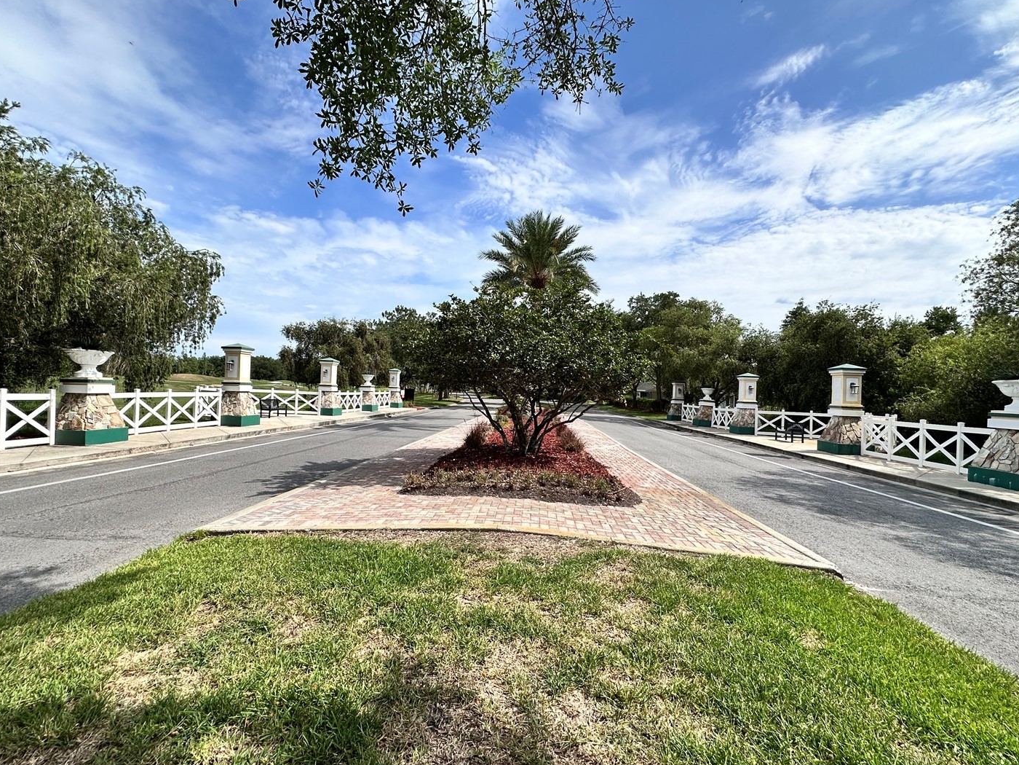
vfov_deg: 78.1
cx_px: 504
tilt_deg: +1.3
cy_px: 383
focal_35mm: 16
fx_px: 471
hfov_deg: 94.5
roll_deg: -2.4
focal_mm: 2.22
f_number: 2.2
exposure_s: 1/2092
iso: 50
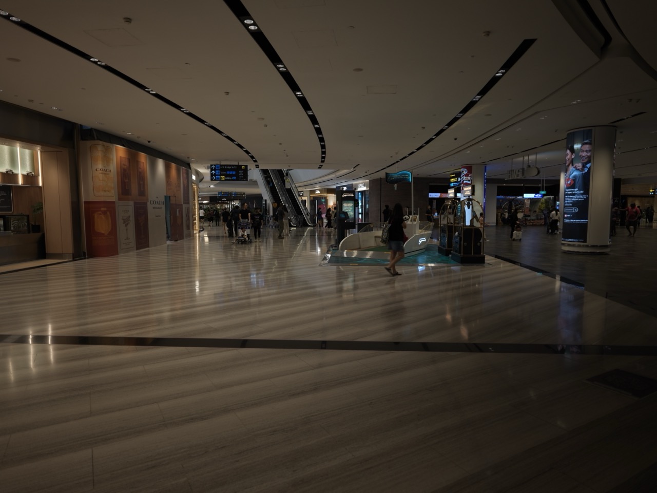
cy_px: 246
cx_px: 328
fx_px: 418
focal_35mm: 22
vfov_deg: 61.1
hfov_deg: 76.4
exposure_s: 1/40
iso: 200
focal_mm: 28
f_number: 4
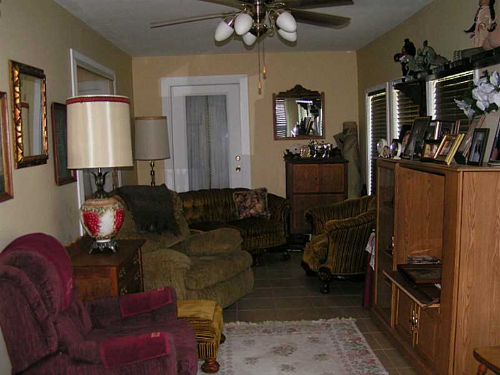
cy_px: 188
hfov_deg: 49.0
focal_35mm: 38
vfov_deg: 37.7
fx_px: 549
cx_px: 250
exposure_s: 1/40
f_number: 2.8
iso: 200
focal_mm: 5.8
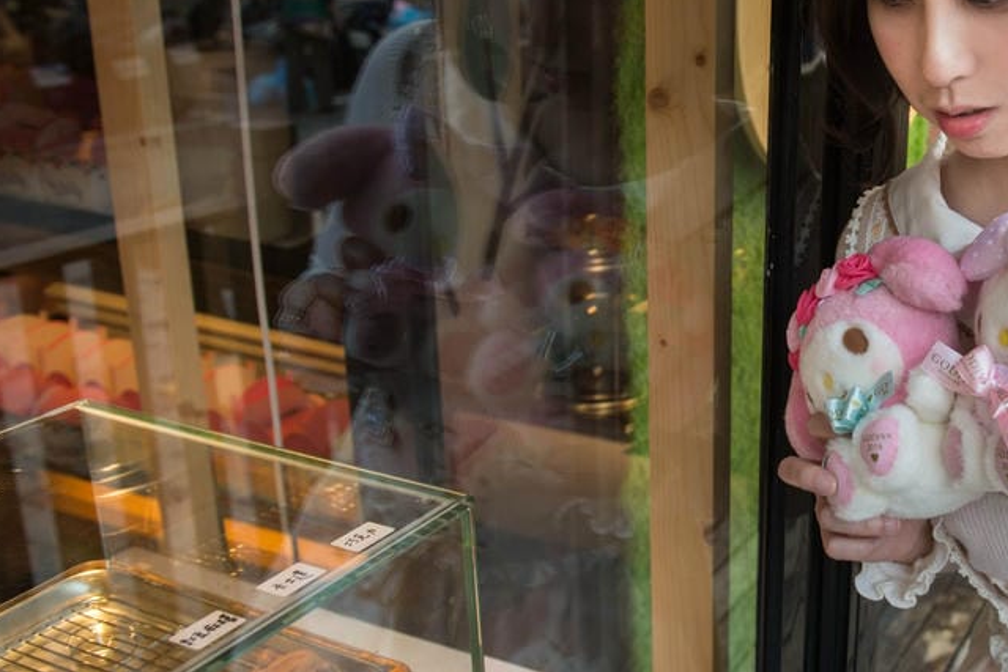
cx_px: 860
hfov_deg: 41.0
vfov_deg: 29.9
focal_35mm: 45
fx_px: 1260
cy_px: 320
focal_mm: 24
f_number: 4.5
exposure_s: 1/60
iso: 200
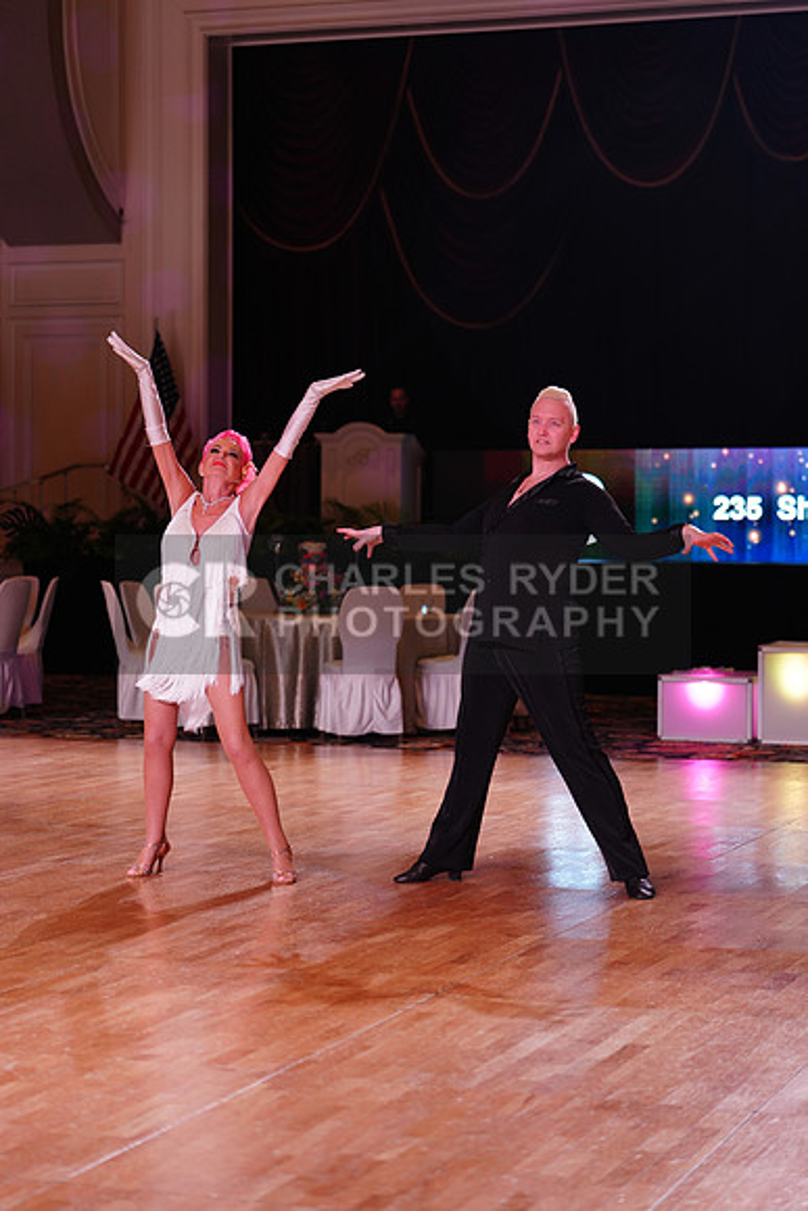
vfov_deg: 26.3
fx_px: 2591
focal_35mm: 77
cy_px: 606
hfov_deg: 17.7
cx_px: 404
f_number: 2.8
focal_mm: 77
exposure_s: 1/250
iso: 640
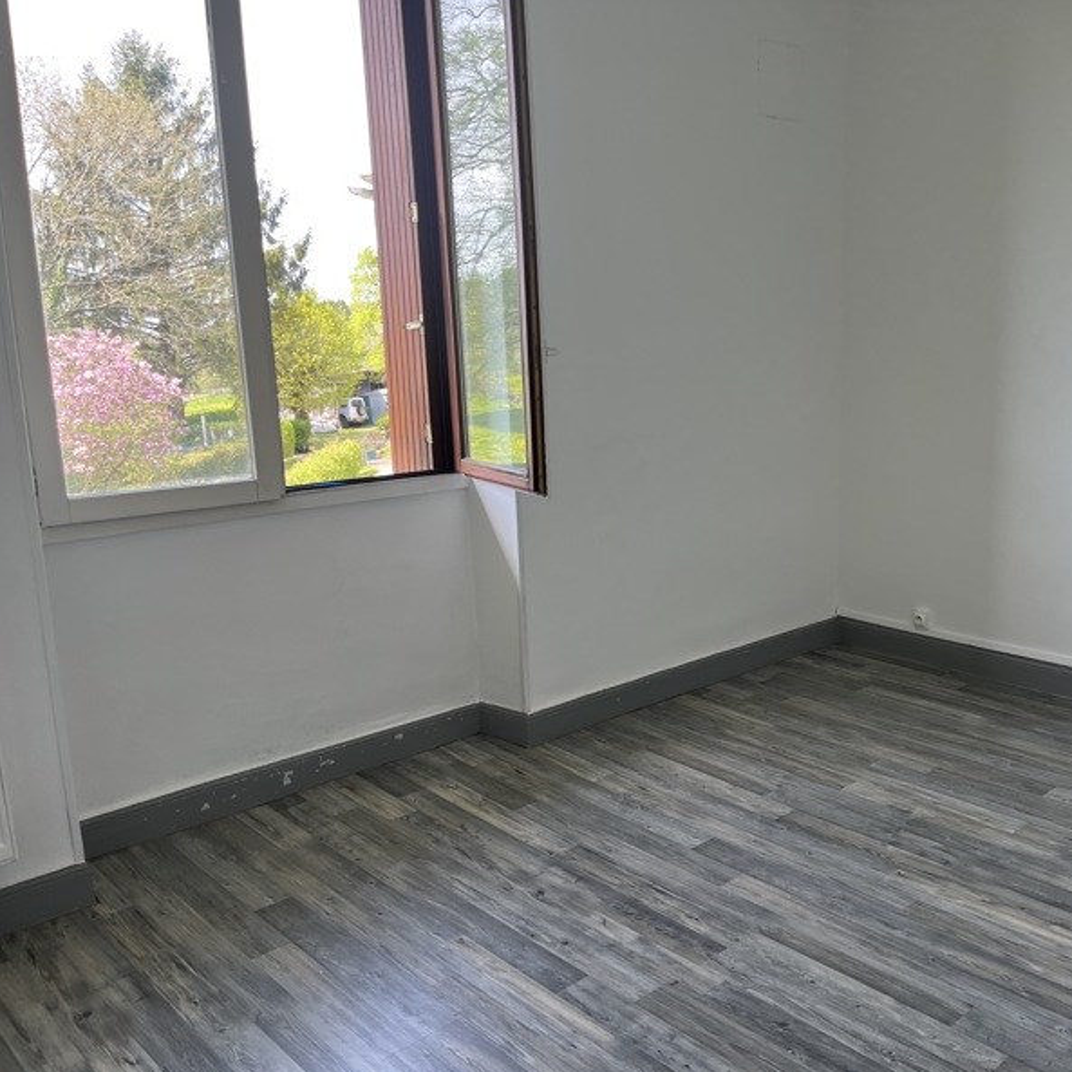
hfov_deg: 51.8
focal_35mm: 31
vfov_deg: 52.5
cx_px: 694
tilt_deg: -11.4
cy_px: 541
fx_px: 1086
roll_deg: +0.7
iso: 50
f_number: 1.6
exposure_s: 1/176
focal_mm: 5.1
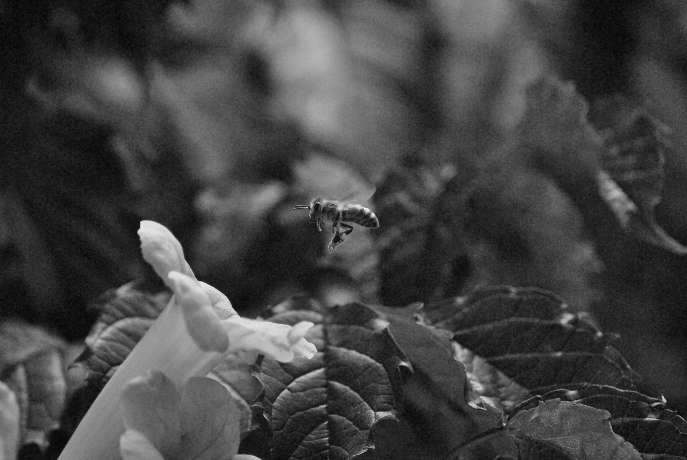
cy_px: 230
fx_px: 8598
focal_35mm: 450
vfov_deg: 3.1
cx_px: 344
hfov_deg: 4.6
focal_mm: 300
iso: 1250
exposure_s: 1/2000
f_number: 5.6
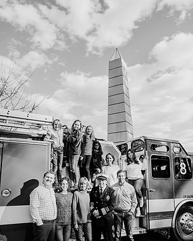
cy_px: 149
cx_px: 98
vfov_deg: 61.4
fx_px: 200
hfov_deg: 51.6
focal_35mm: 28
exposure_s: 1/640
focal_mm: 24
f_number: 3.5
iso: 100
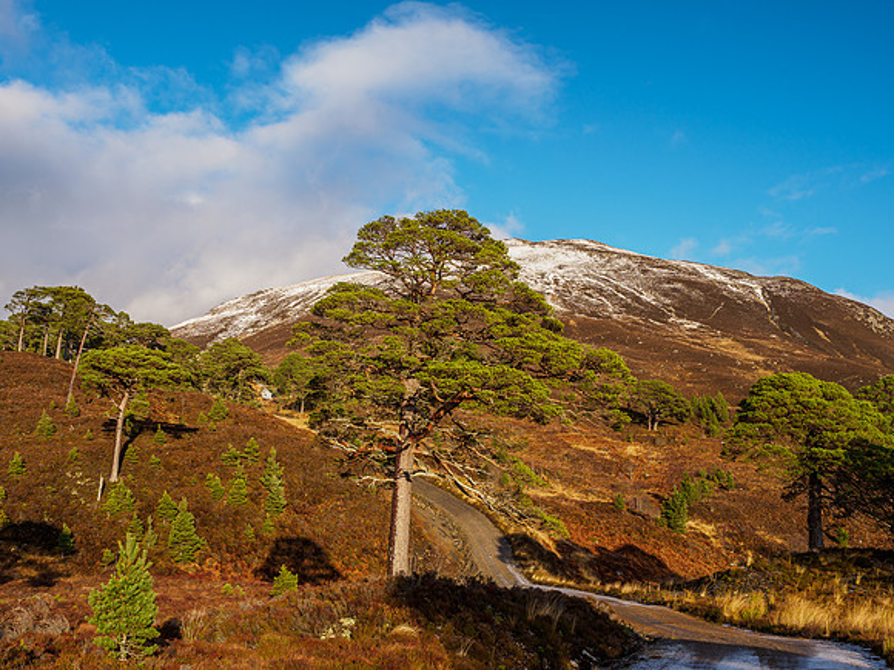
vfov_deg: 37.2
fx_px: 995
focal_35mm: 39
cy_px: 324
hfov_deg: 48.4
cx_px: 416
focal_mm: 18
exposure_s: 1/30
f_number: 7.1
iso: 64
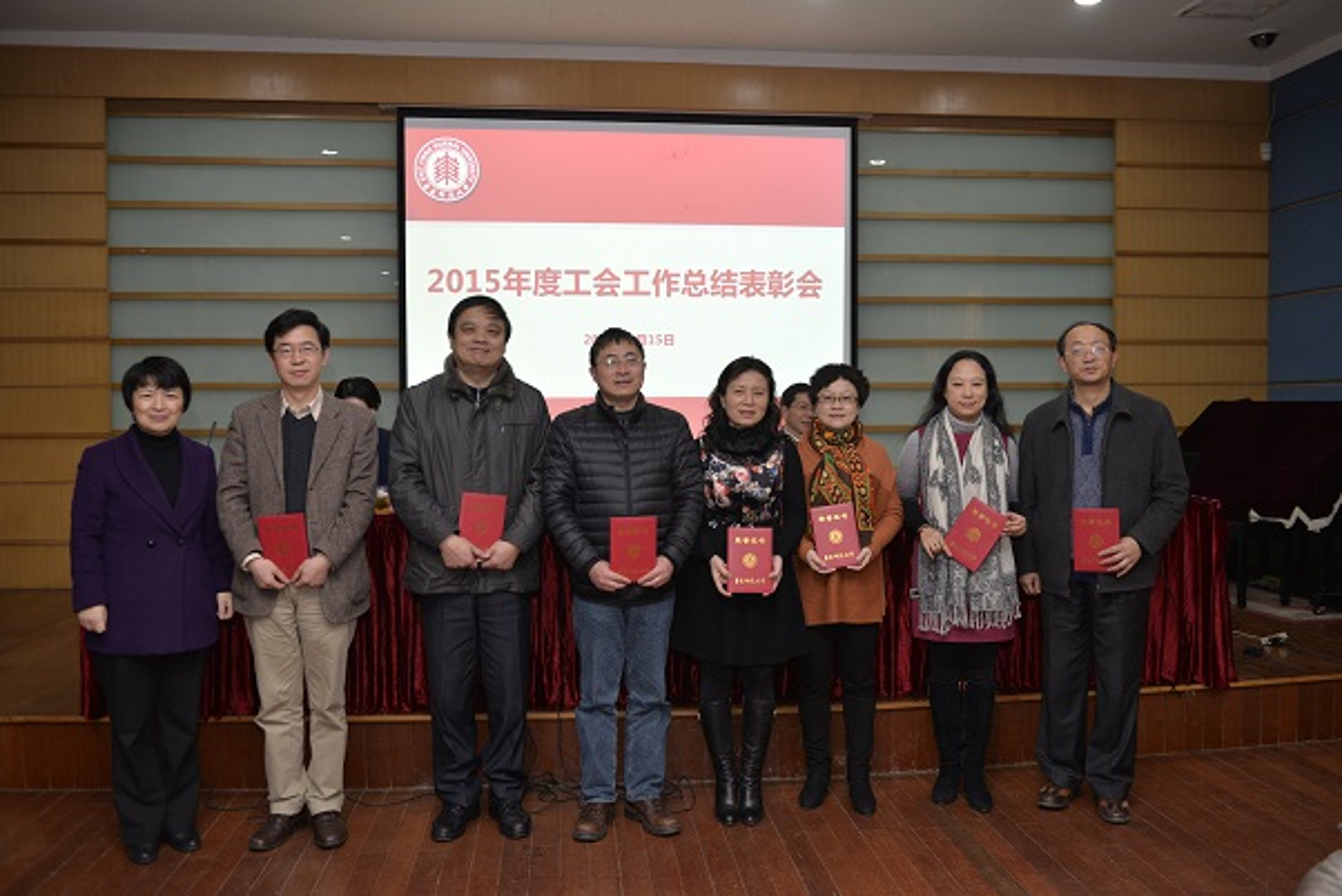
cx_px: 671
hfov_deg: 60.3
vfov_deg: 42.4
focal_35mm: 31
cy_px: 448
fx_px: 1156
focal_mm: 31
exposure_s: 1/90
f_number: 4
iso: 800
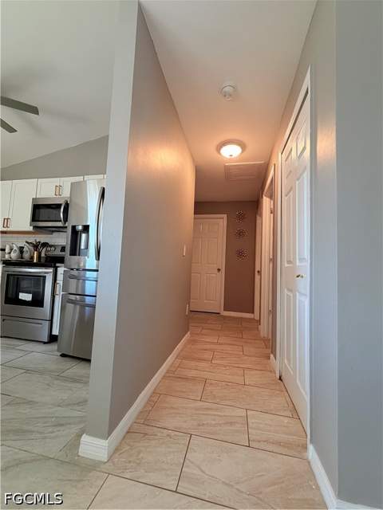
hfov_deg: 85.7
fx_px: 207
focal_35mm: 14
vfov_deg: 102.1
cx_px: 192
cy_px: 255
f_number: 2.2
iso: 160
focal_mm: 2.22
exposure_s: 1/120
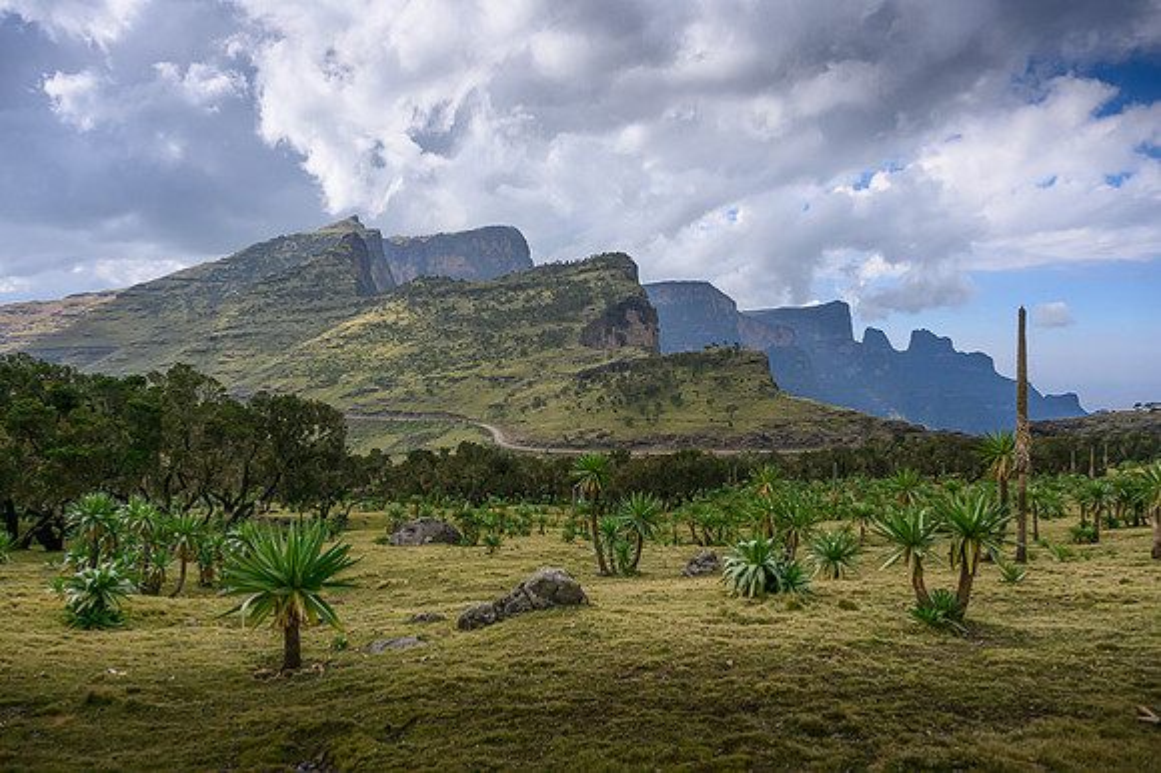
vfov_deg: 53.1
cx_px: 580
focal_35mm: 24
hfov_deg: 73.8
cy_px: 386
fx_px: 774
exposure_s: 1/3200
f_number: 6.3
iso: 320
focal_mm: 24
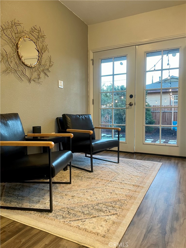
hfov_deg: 53.1
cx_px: 93
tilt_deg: -2.3
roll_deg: +0.7
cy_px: 124
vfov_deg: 67.3
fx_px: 186
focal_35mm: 26
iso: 160
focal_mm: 4.2
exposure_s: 1/60
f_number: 1.6
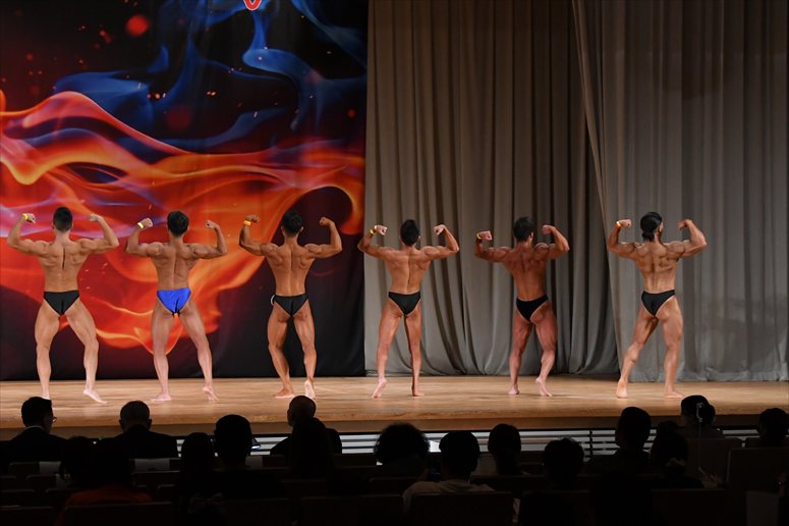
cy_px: 263
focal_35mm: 102
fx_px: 2234
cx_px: 394
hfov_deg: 20.0
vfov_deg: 13.4
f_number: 5.6
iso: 3200
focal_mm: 68
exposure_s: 1/400
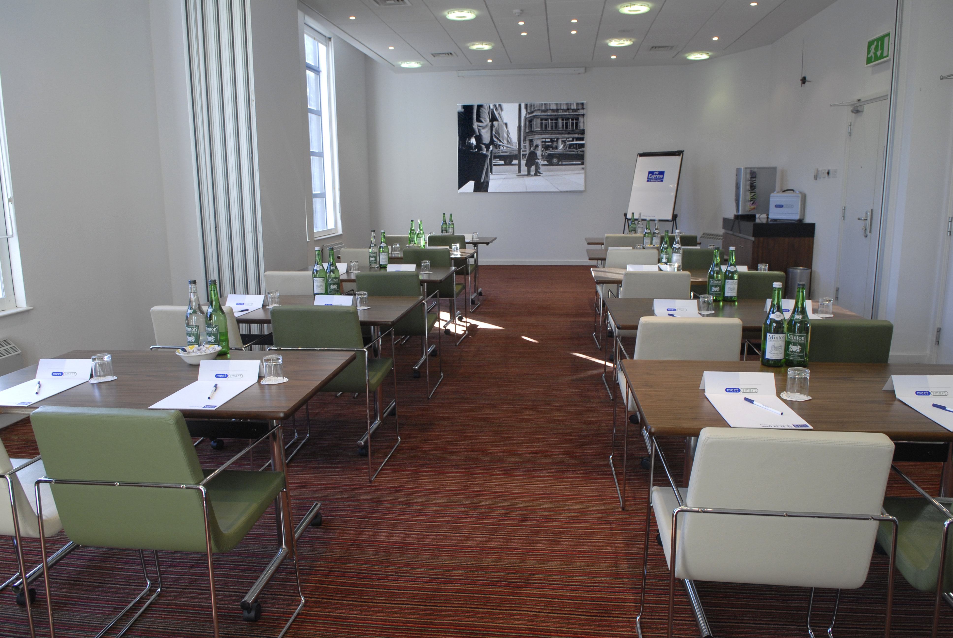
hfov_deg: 70.4
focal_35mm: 26
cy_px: 319
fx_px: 676
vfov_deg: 50.5
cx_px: 476
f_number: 5.6
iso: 200
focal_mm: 17
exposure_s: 1/10
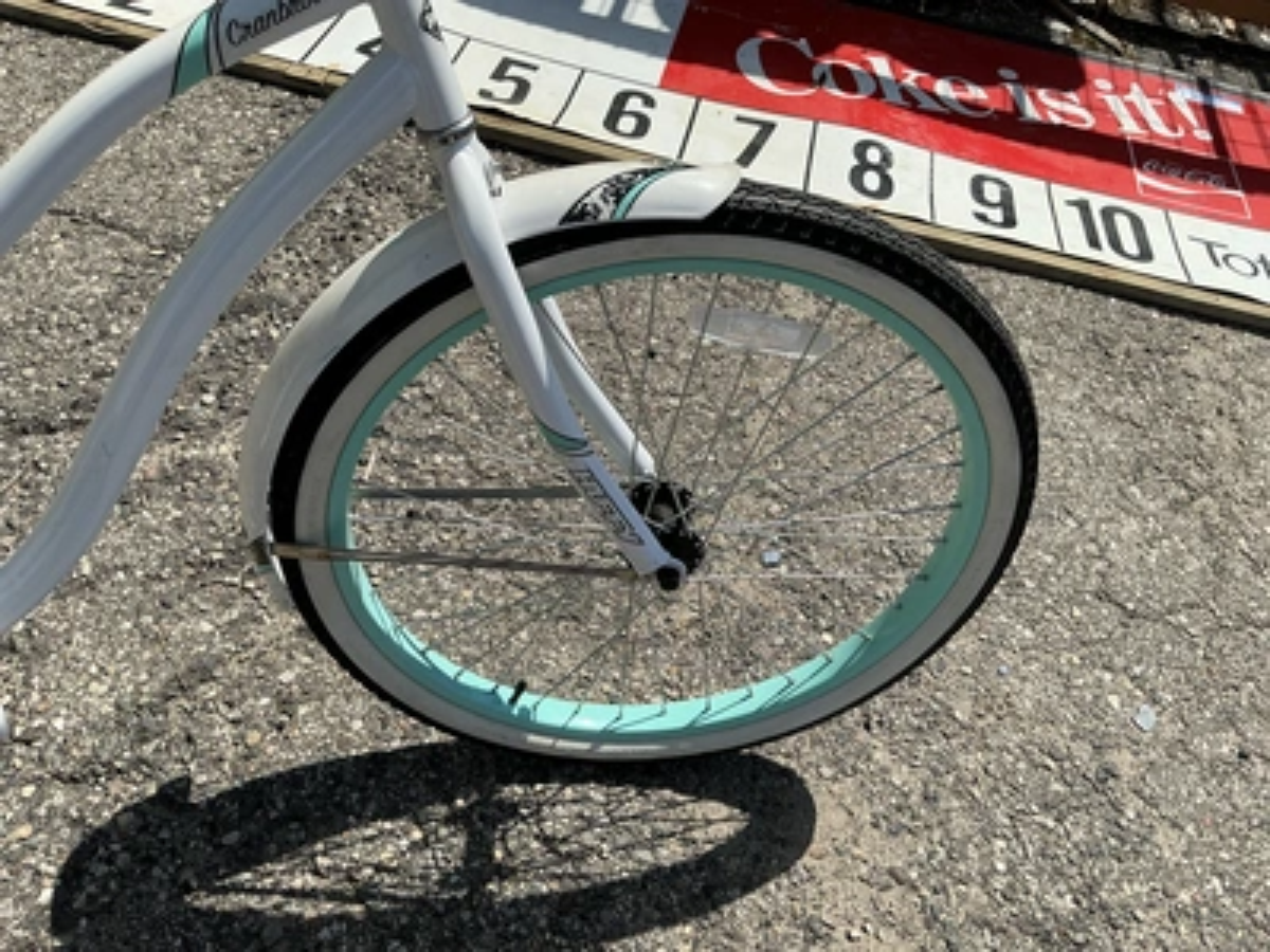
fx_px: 1027
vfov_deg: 49.7
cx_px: 635
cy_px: 476
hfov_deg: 63.4
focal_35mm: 28
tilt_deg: -48.0
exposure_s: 1/2427
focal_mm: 3
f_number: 1.8
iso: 25
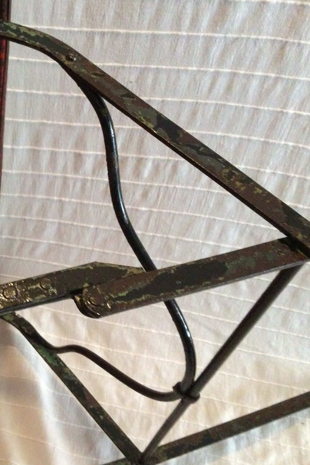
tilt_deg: -55.1
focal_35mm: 44
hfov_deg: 28.5
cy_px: 232
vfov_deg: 44.5
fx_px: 568
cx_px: -4
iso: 320
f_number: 2.4
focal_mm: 3.3
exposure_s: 1/17
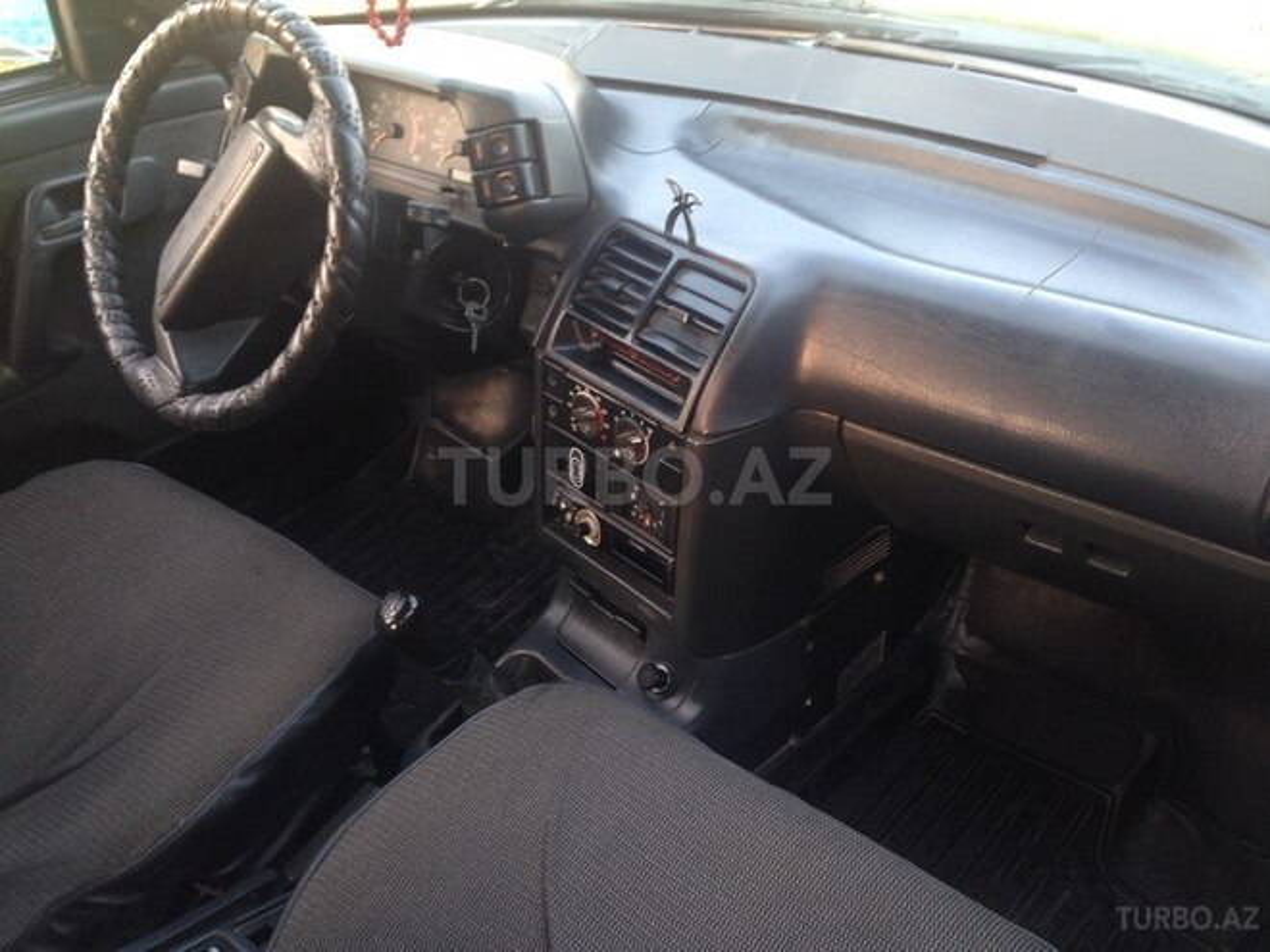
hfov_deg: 55.4
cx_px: 635
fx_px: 1211
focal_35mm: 33
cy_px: 476
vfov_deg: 42.9
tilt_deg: -32.9
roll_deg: +3.8
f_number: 2.4
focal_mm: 4.12
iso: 80
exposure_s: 1/20
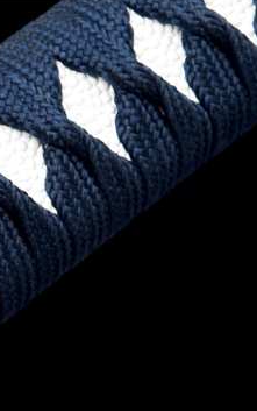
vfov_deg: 7.9
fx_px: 2910
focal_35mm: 260
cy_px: 576
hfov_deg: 4.8
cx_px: -570
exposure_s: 1/160
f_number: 13
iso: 200
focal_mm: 60
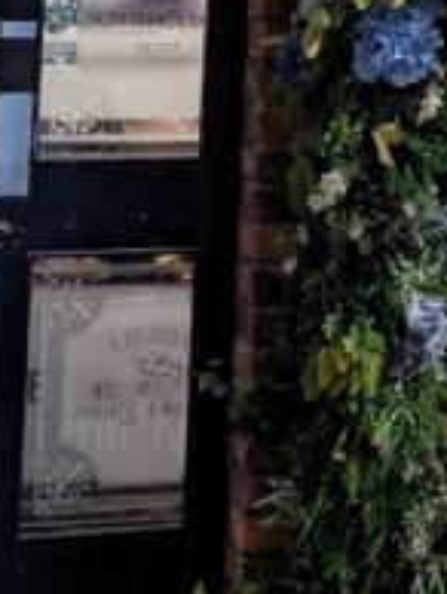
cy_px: -334
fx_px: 2182
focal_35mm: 127
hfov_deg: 11.2
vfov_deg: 14.3
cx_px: 669
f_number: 1.68
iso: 565
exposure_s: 1/33.3
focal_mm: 6.9
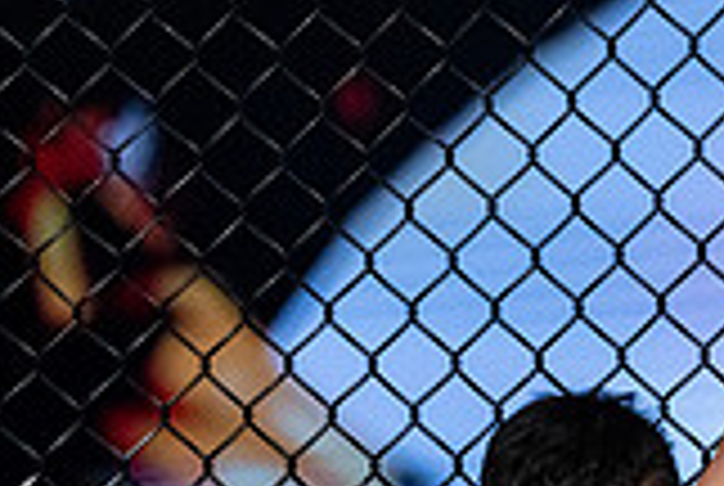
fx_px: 10860
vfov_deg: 2.6
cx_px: 693
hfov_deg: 3.8
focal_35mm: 539
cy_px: 646
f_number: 2.8
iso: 2500
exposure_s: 1/1000
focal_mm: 150
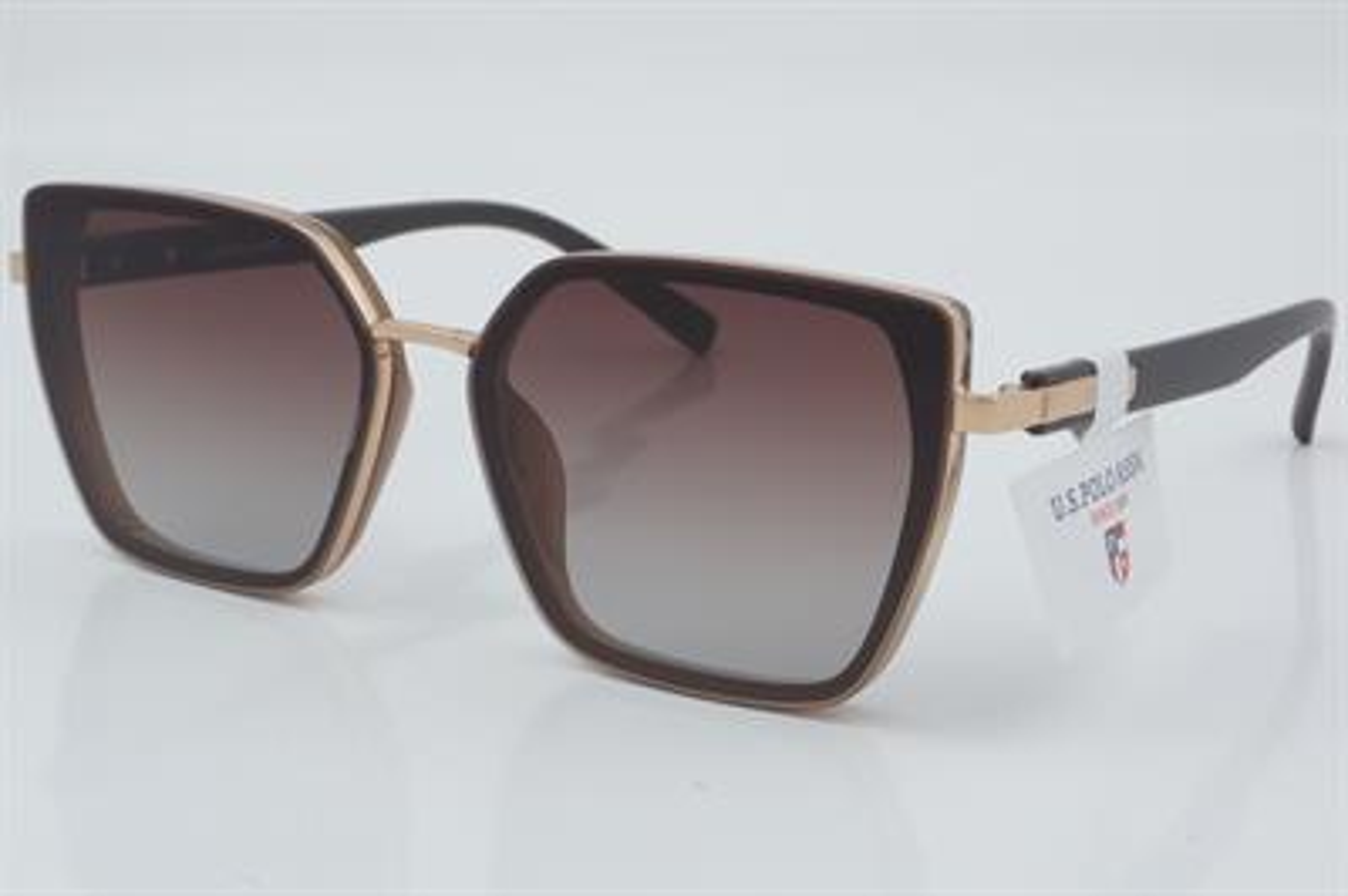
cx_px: 674
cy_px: 448
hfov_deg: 27.0
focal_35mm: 75
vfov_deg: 18.2
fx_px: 2806
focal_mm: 50
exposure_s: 1/4
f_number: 29
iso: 100
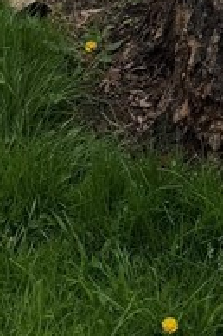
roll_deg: -2.3
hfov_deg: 10.1
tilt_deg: +2.4
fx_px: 1229
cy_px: -523
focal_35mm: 132
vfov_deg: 11.9
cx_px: 327
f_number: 1.78
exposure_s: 1/4673
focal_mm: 6.76
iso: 80
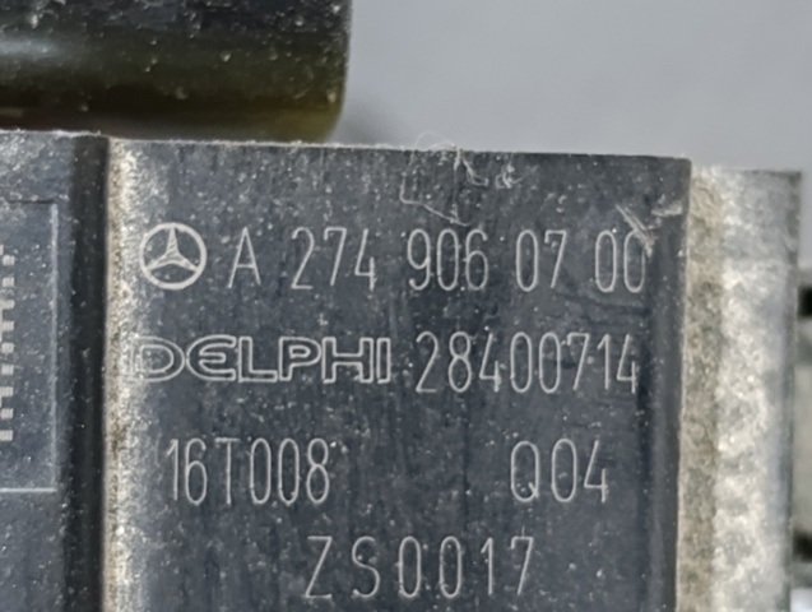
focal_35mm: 92
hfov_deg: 21.3
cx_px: 406
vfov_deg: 16.1
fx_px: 2162
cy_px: 306
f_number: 1.7
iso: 4000
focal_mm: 6.11
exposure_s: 1/25
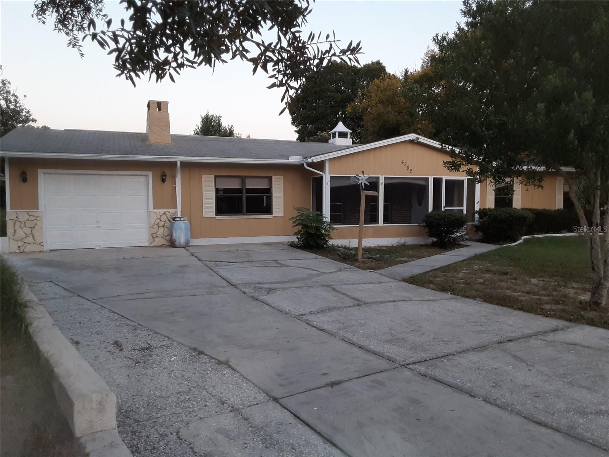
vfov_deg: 51.4
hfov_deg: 65.3
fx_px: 475
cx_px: 304
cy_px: 228
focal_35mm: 27
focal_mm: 2.91
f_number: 1.9
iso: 80
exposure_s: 1/120
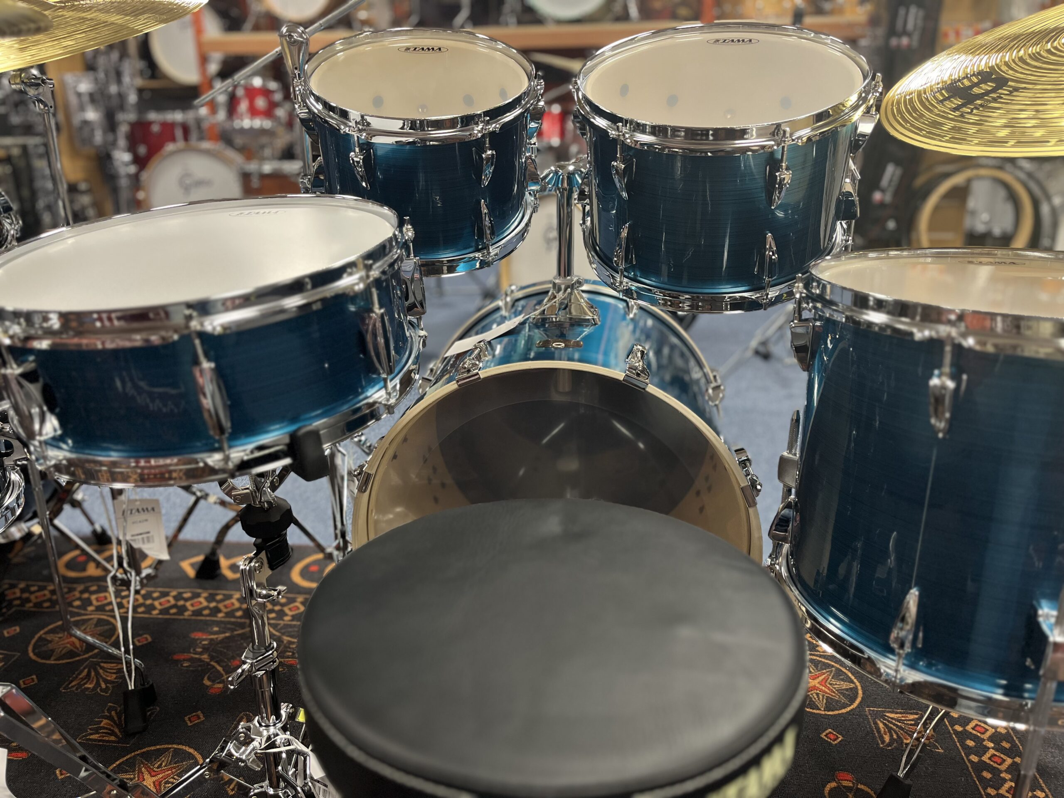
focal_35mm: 26
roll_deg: +0.3
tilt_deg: -18.8
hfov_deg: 67.3
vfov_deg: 53.1
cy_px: 399
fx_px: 799
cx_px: 532
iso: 160
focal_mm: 5.1
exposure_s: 1/50
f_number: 1.6
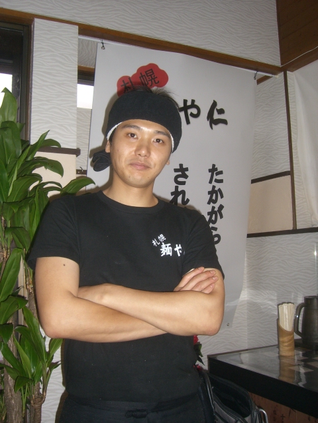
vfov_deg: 49.0
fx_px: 465
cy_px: 212
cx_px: 159
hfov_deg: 37.7
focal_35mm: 38
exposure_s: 1/60
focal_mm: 6.2
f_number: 2.7
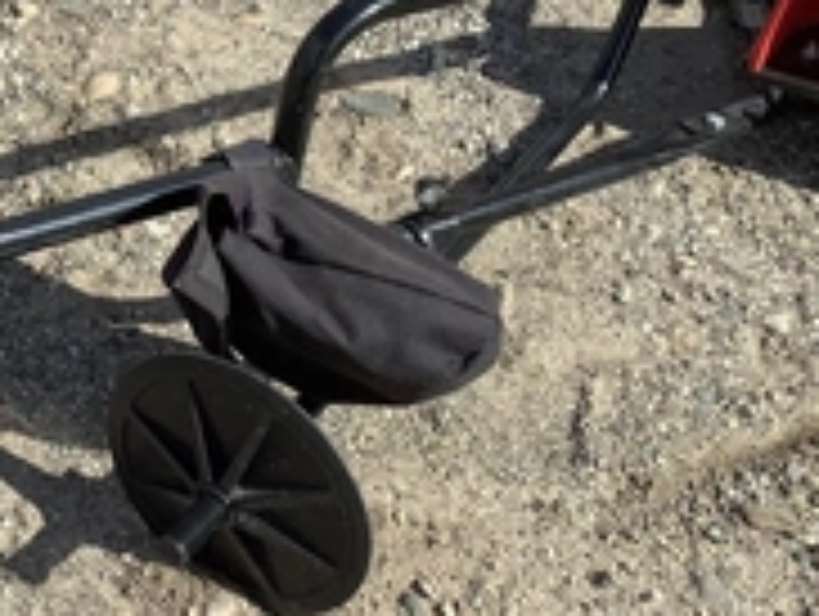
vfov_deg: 21.6
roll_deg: -3.4
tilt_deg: -44.1
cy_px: 220
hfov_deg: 27.5
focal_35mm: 68
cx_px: 86
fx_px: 1611
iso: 25
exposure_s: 1/1567
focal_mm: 3.3
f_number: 2.4
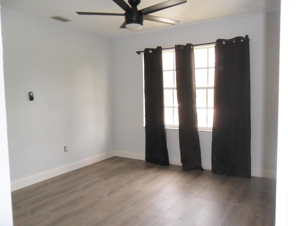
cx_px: 150
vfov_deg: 51.4
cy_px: 113
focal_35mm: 27
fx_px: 235
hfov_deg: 65.3
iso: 200
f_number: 3.5
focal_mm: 4.9
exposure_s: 1/45
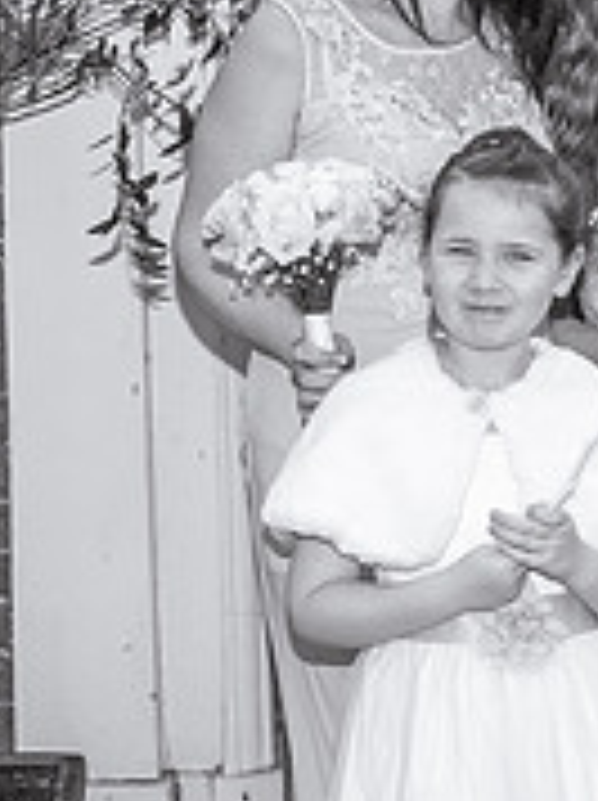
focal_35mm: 130
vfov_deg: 15.2
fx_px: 3002
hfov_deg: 11.3
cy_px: 421
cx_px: 620
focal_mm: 35
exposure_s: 1/1000
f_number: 2.8
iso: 100
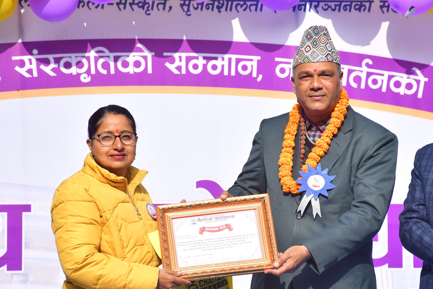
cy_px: 161
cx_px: 253
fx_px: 2550
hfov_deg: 9.7
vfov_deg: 6.5
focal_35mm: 212
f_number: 6.3
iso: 640
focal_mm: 116
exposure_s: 1/1600
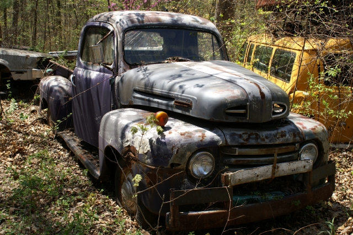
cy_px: 118
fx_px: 411
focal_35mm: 42
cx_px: 176
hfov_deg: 46.5
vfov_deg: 31.8
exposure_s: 1/125
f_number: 9
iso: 125
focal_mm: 28
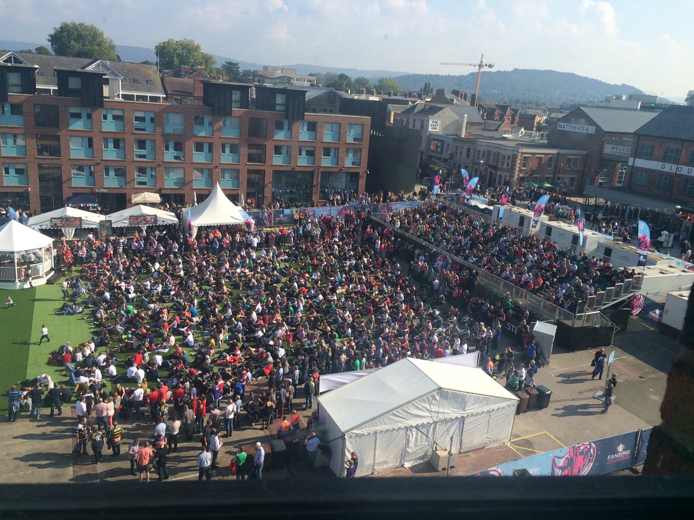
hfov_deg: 61.7
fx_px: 581
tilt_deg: -18.3
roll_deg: -4.9
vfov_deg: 48.2
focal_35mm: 29
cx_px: 347
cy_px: 260
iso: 32
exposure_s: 1/1709
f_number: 2.2
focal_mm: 4.15
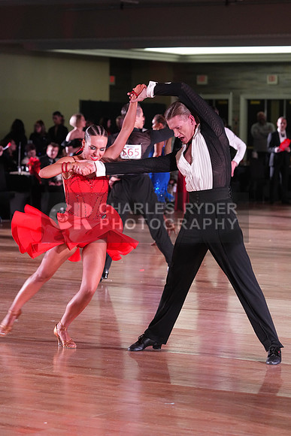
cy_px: 218
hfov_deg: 10.9
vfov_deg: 16.3
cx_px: 146
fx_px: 1527
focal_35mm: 126
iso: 4000
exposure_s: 1/200
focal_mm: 126
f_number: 5
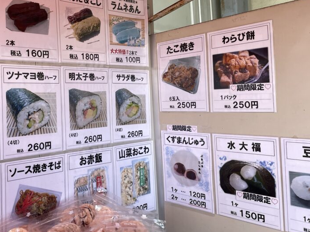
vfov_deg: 37.6
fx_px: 340
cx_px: 90
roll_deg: +3.7
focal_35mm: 38
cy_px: 97
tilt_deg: -3.2
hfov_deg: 47.7
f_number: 1.6
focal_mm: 4.2
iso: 32
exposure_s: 1/550
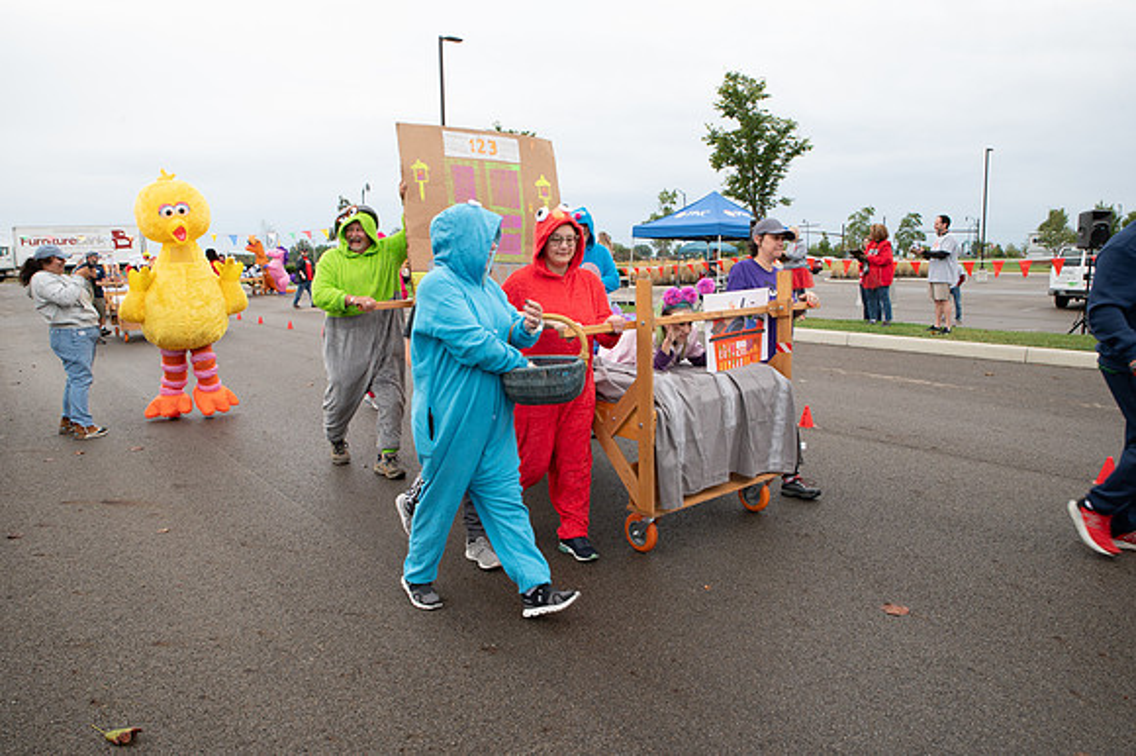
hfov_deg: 73.8
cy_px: 378
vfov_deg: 53.1
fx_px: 757
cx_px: 568
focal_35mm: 24
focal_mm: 24
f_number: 10
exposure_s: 1/200
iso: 640
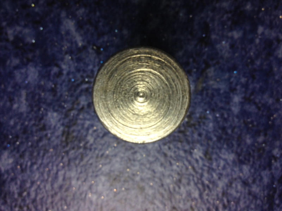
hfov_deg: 52.6
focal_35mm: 35
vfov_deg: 40.7
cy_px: 106
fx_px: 285
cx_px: 141
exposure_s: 1/40
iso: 50
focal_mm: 4.28
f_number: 2.4
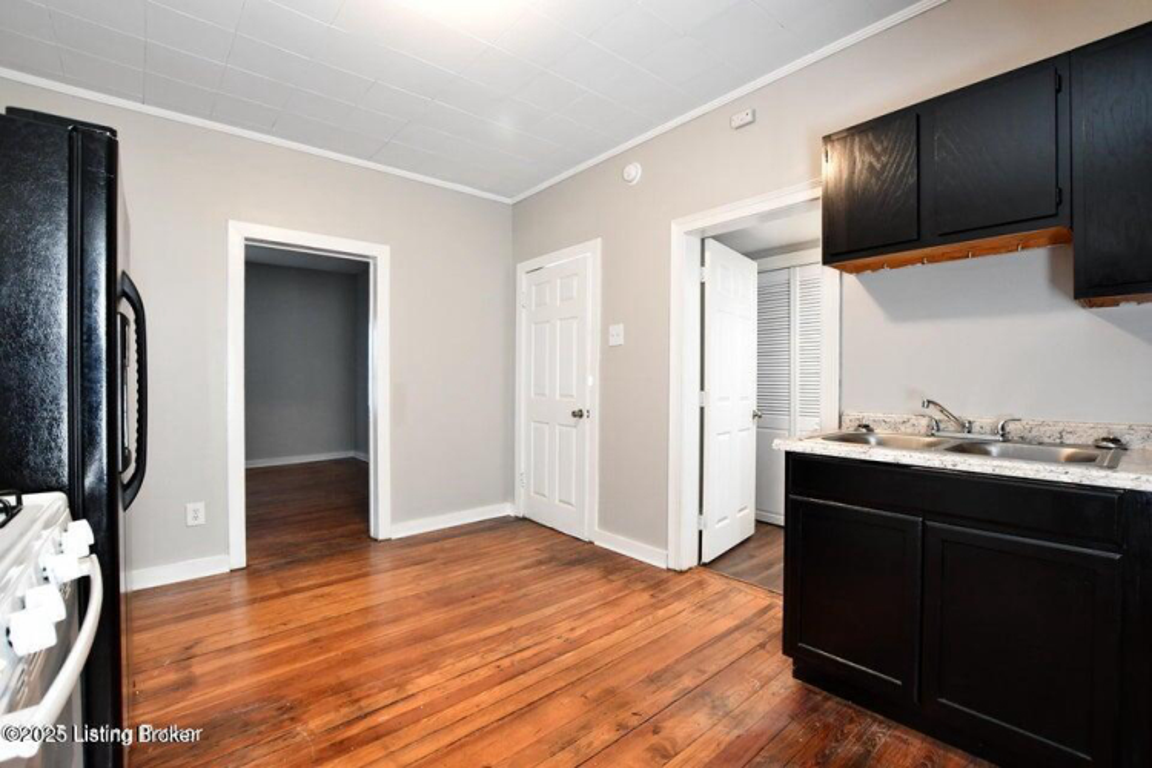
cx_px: 576
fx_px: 480
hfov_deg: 100.4
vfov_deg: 77.3
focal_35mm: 15
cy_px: 384
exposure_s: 1/20
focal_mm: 10
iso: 2000
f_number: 7.1
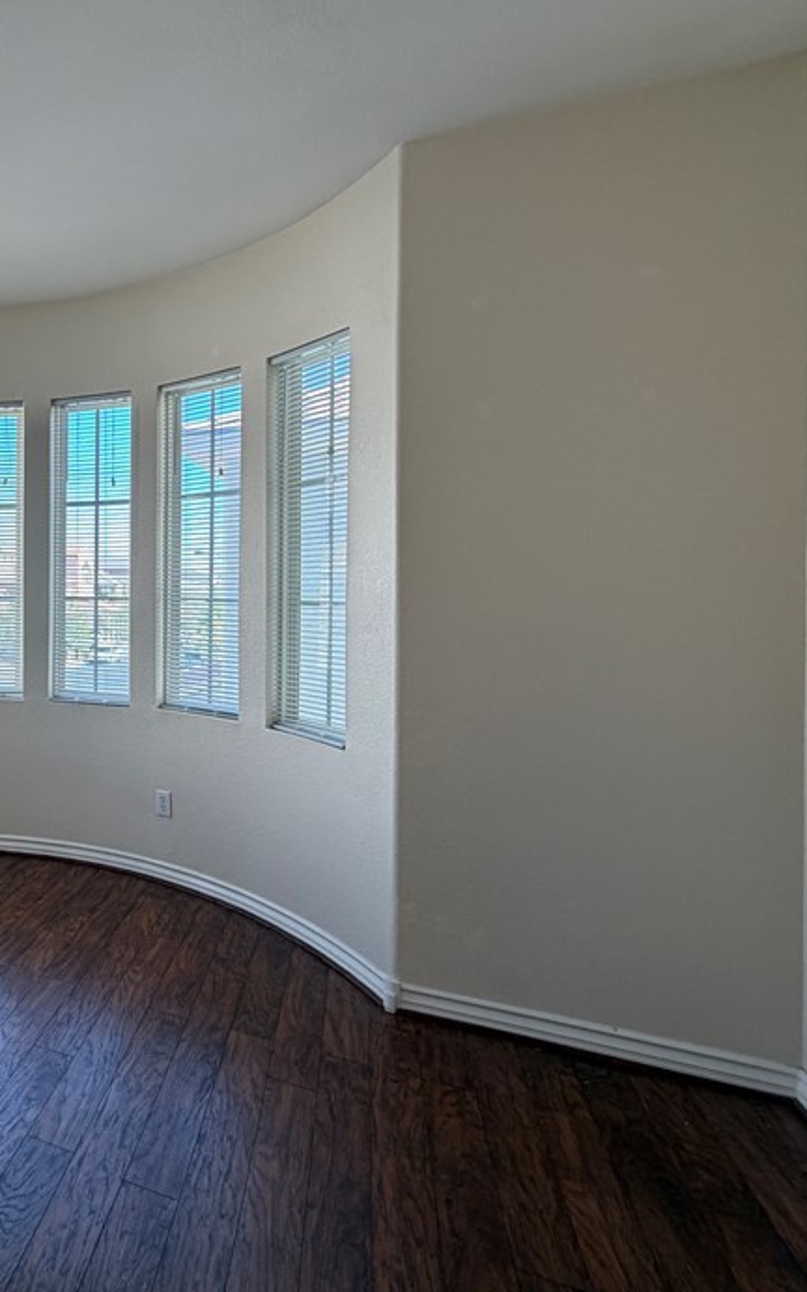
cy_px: 587
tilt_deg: -1.1
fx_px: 774
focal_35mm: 22
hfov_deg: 44.8
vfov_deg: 79.5
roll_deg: +0.5
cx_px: -35
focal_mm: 2.22
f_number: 2.2
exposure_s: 1/120
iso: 80
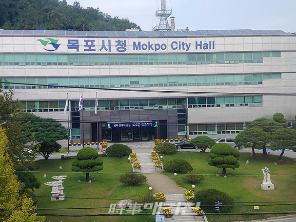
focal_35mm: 52
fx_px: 445
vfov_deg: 28.0
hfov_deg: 36.8
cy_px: 107
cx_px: 147
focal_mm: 5.88
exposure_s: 1/217
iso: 50
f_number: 2.4
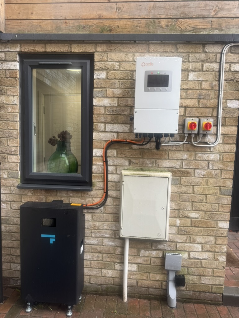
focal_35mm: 24
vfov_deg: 71.6
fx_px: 221
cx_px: 120
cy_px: 159
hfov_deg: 56.8
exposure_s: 1/121
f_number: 1.78
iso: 100
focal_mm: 6.76
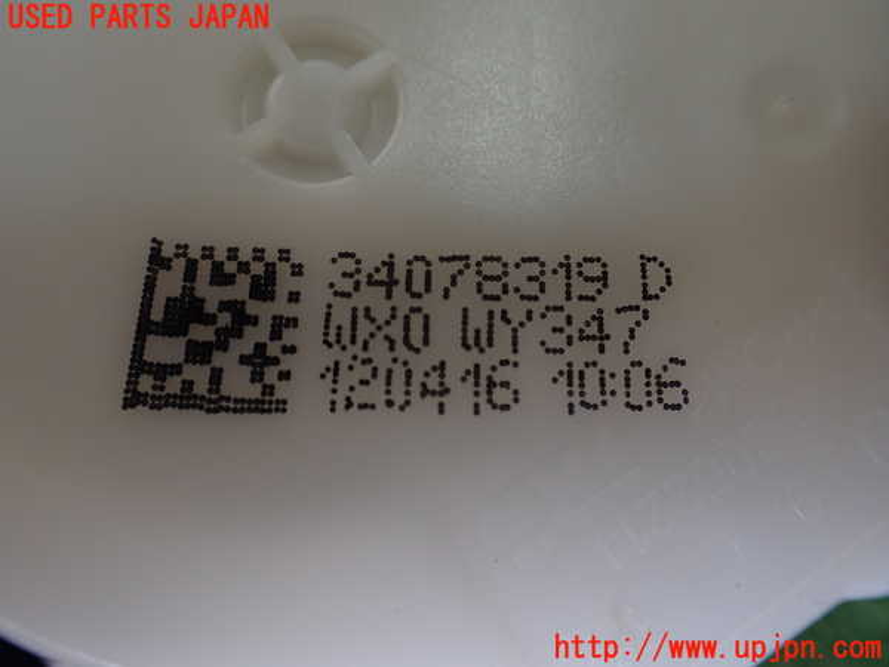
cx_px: 444
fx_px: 770
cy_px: 334
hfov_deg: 60.0
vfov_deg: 46.8
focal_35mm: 30
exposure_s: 1/125
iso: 200
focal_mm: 5.4
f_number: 2.3
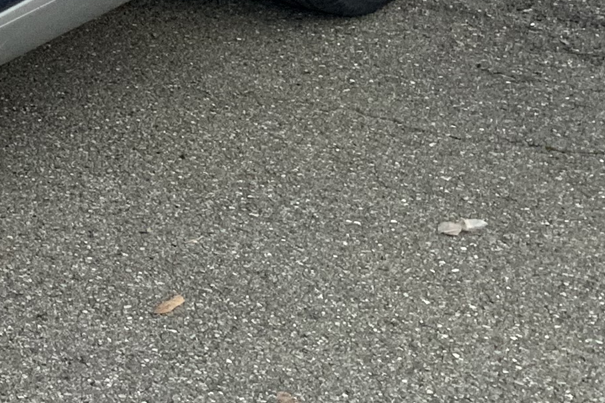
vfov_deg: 9.9
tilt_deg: -12.9
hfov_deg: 14.0
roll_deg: +0.0
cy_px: -207
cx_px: -402
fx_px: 2251
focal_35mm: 134
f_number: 1.8
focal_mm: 3
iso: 40
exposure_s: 1/100
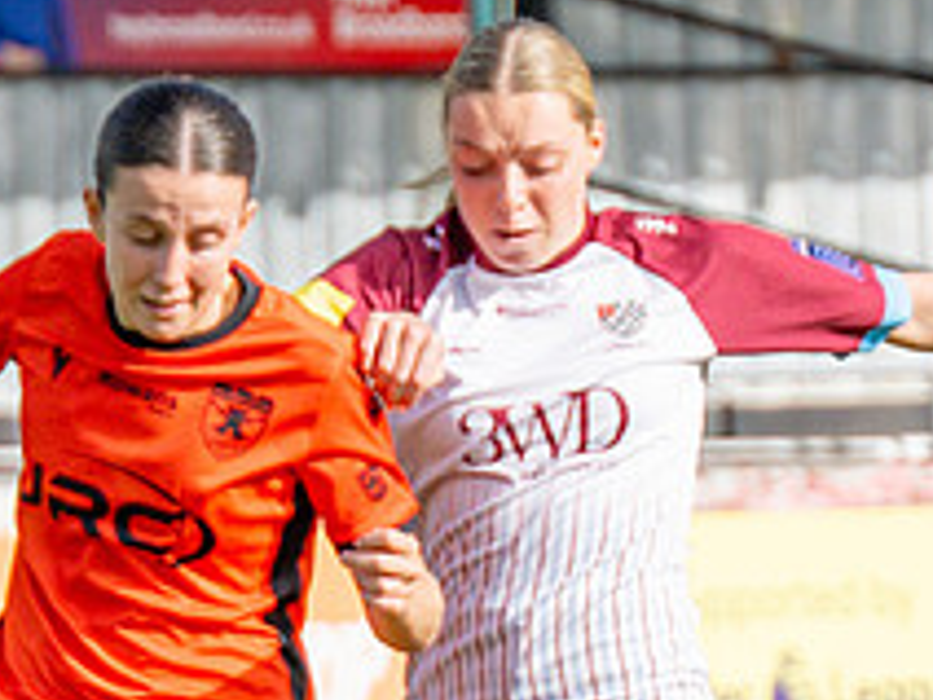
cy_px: 995
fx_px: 19595
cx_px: 237
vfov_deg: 2.0
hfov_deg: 2.7
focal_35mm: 727
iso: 125
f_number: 4
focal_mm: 115
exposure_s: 1/1600
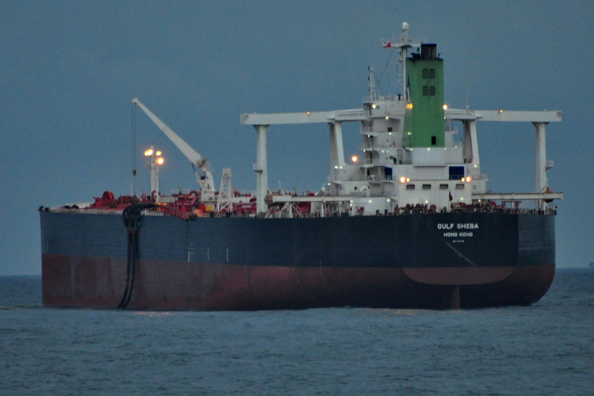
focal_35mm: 510
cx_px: 306
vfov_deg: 2.7
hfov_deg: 4.0
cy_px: 221
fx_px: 8414
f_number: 5.6
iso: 1100
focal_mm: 200
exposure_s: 1/125
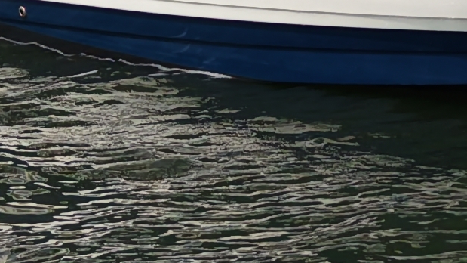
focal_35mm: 173
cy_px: -293
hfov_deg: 12.0
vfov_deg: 6.8
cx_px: 665
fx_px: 2142
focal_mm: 8.67
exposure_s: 1/400
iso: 100
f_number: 1.8
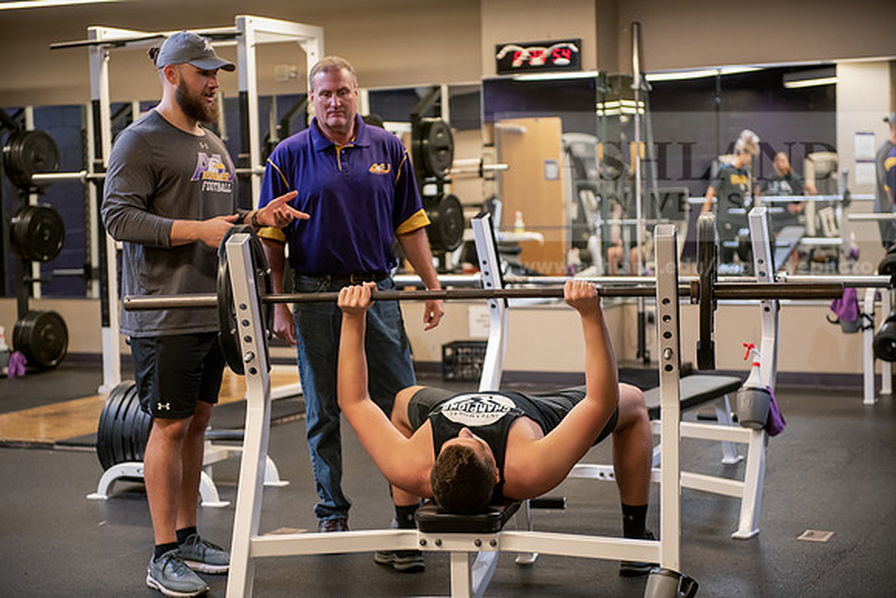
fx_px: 1743
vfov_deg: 19.5
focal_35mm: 70
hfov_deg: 28.8
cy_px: 299
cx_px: 448
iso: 1000
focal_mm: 70
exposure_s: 1/200
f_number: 3.2
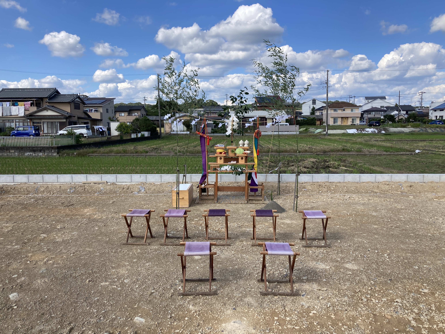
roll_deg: -0.4
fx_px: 360
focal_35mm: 28
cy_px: 167
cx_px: 222
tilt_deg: -6.3
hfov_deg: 63.4
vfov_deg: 49.7
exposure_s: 1/1715
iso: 20
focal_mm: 3.99
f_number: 1.8
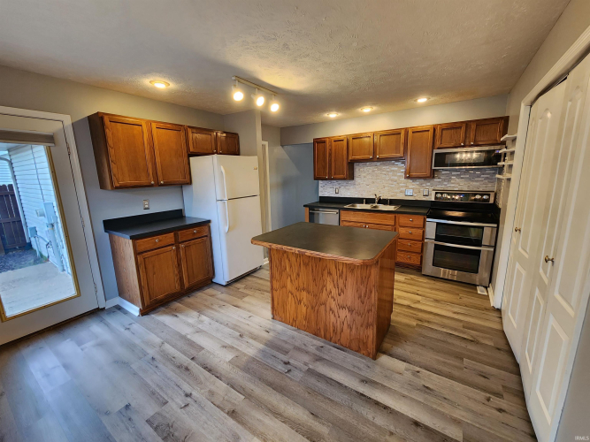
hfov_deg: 106.2
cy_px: 221
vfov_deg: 89.9
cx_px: 295
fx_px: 222
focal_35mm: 13
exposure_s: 1/60
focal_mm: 2.2
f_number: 2.2
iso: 250
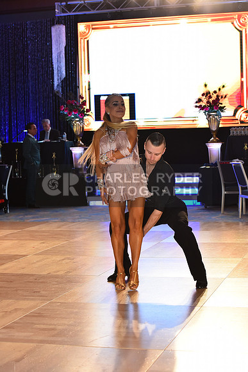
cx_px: 124
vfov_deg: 28.8
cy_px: 186
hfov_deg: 19.5
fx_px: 723
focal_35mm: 70
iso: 2000
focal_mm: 70
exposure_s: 1/250
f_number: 5
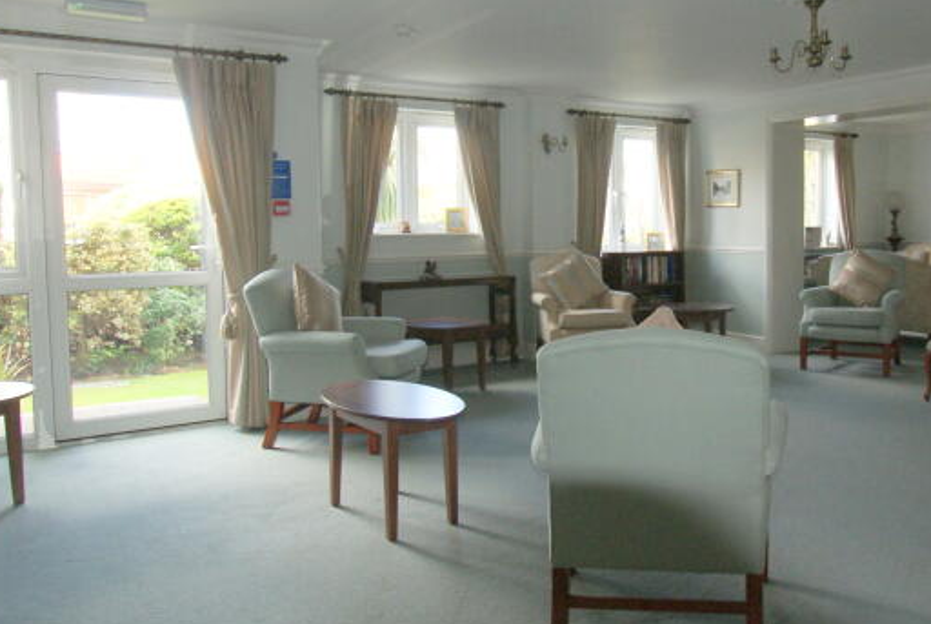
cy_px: 254
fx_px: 777
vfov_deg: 43.5
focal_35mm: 30
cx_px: 586
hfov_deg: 61.0
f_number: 5.6
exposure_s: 1/60
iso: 400
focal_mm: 10
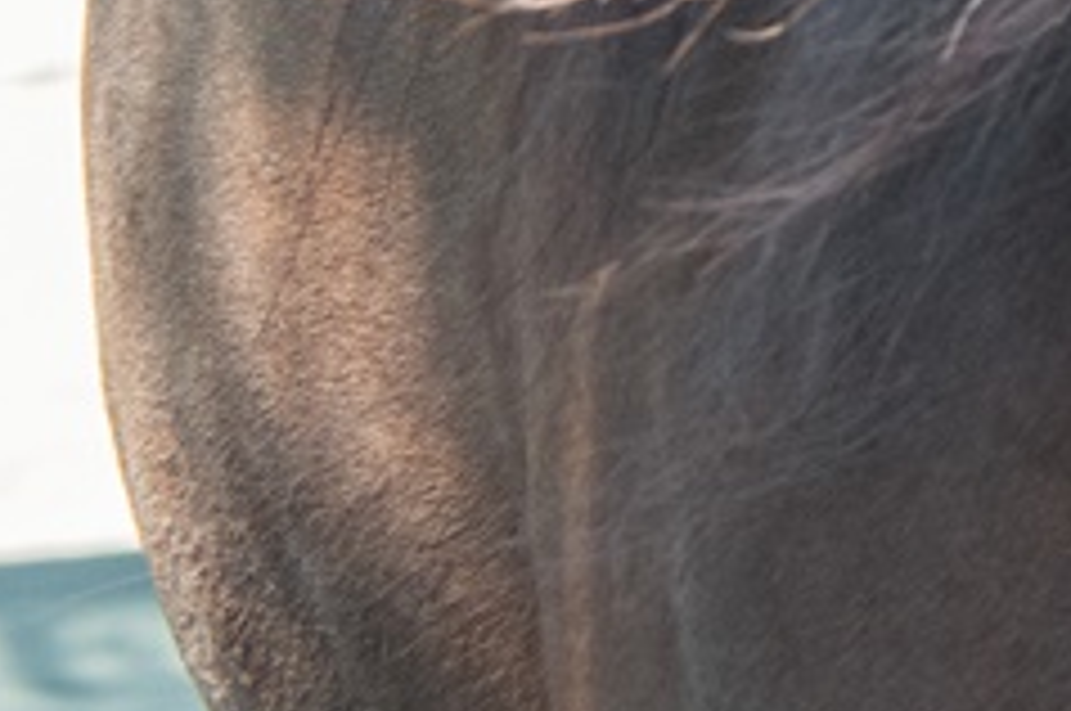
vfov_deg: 3.6
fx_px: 10903
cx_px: 3629
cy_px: -1325
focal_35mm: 367
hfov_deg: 5.2
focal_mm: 48
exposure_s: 1/400
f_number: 5.6
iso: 800
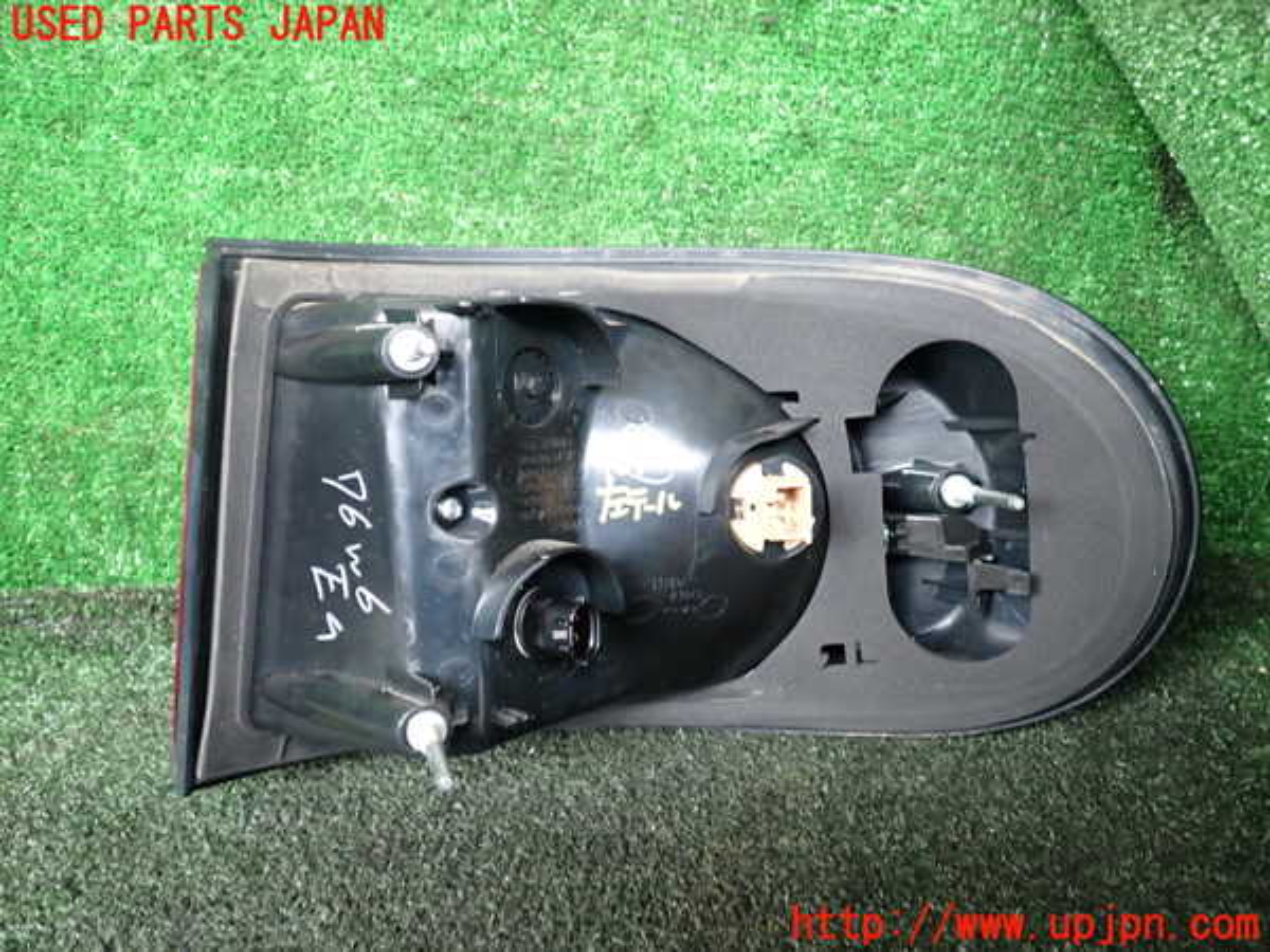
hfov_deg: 60.0
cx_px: 635
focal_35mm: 30
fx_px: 1101
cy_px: 476
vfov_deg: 46.8
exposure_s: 1/30
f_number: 2.3
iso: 320
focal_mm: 5.4
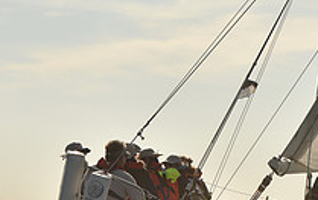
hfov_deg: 10.6
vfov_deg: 6.6
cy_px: 118
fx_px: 1717
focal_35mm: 198
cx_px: 240
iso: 250
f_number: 9
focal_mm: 70
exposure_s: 1/640
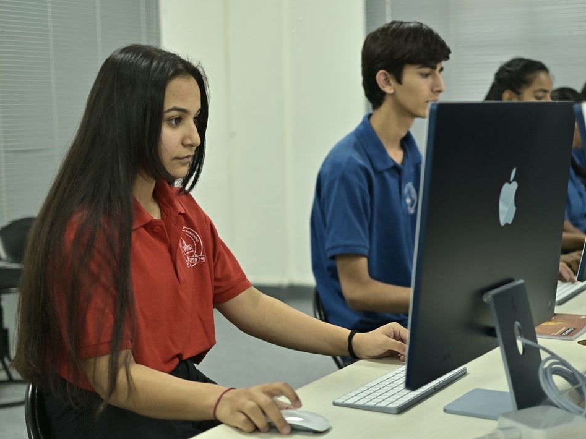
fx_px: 965
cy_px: 220
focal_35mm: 57
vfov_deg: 25.7
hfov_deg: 33.8
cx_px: 303
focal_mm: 35
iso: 200
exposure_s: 1/160
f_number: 1.8
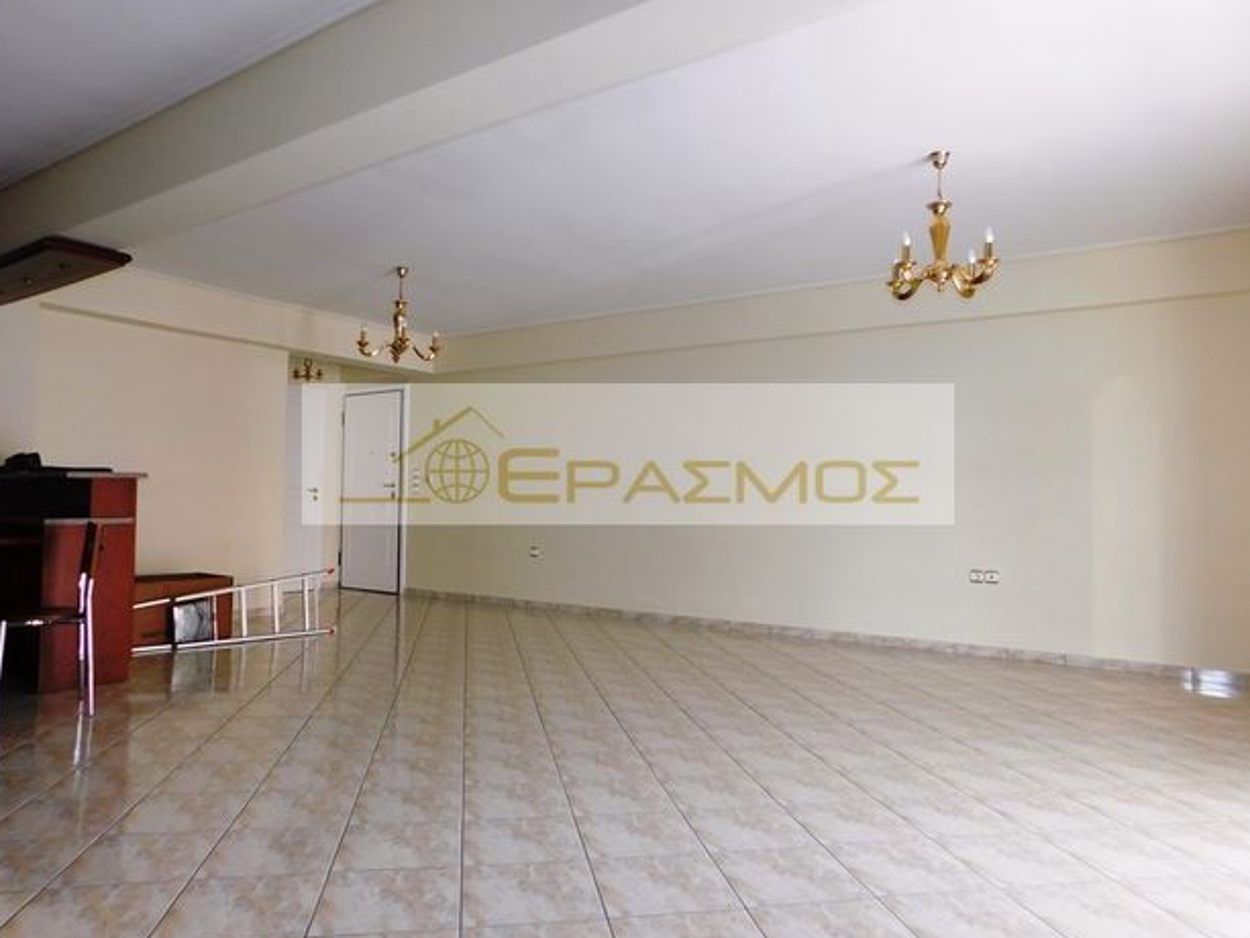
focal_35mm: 24
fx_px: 867
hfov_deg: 71.6
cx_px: 628
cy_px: 455
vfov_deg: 56.8
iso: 125
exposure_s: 1/50
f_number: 3
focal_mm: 4
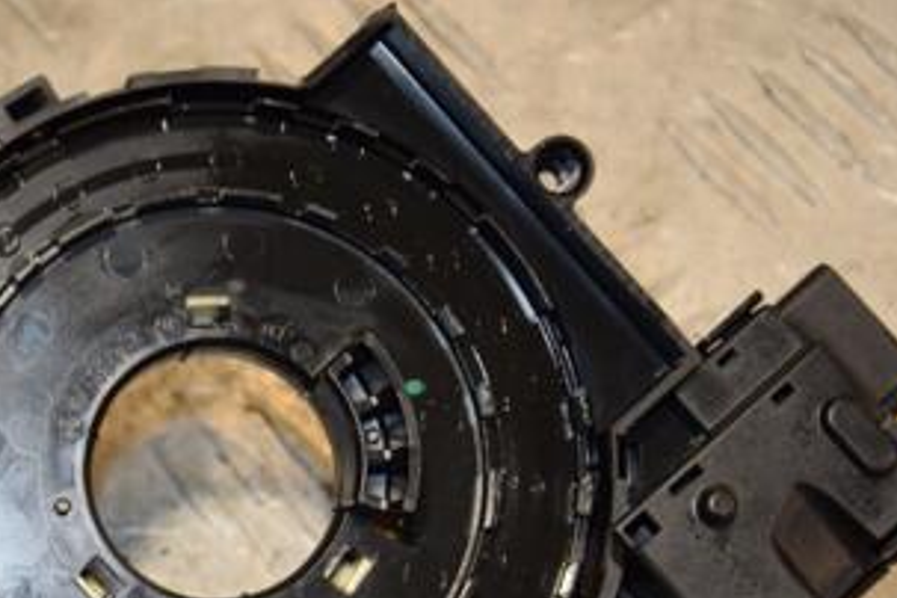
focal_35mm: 184
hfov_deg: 11.1
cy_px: 539
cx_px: 201
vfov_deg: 7.4
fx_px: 4584
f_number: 5.3
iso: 800
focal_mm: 62
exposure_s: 1/160
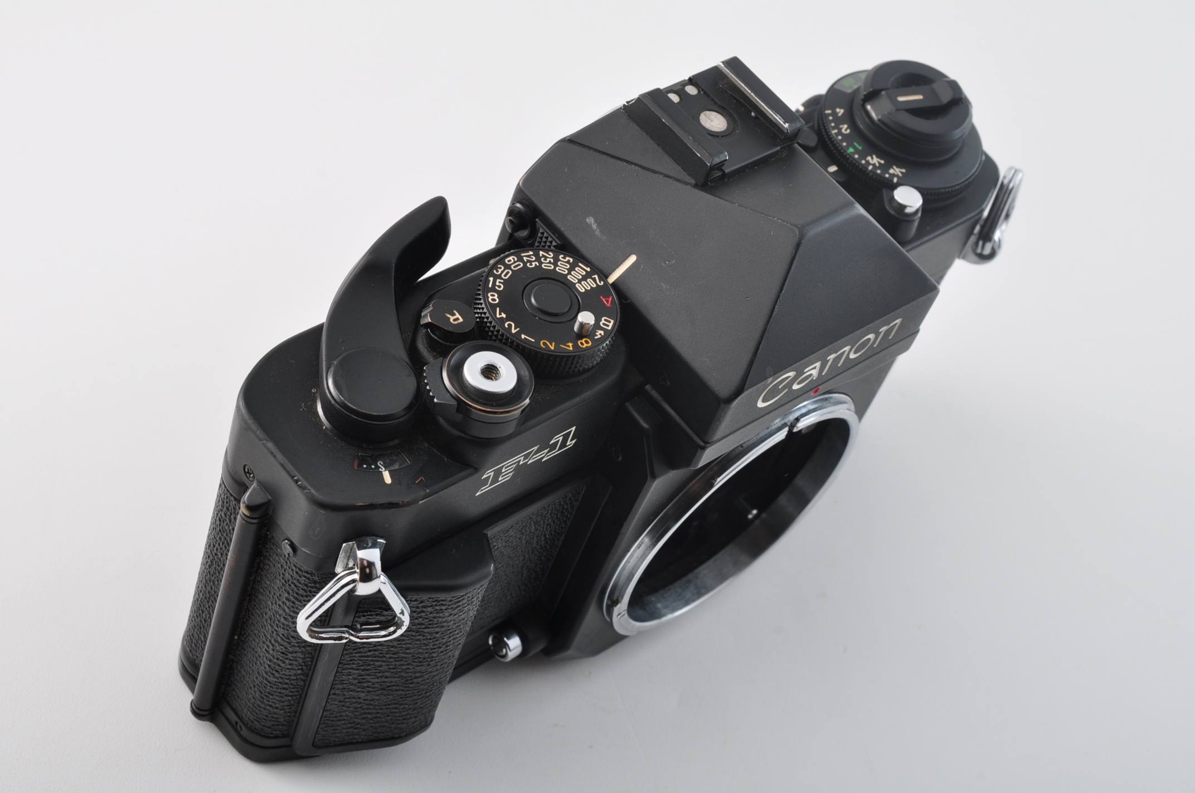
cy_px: 396
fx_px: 1989
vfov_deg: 22.6
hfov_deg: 33.4
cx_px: 598
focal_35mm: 60
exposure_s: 1/200
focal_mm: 40
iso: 200
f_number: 14
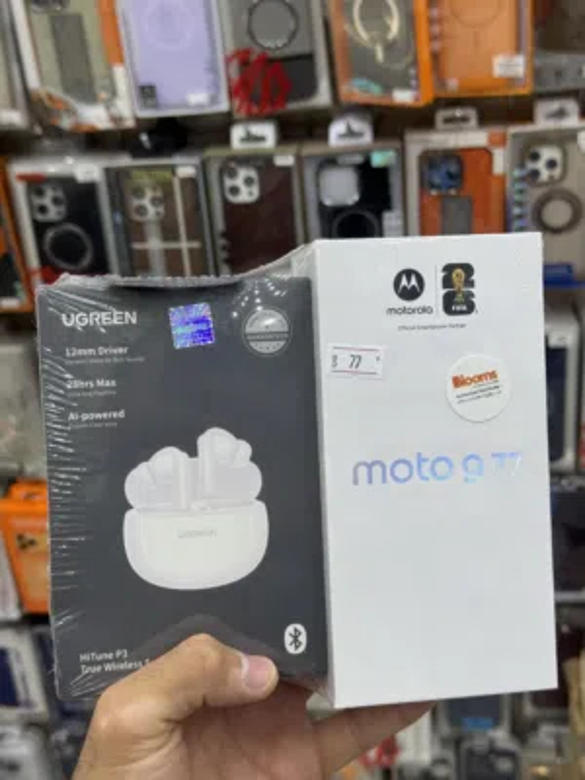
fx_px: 1082
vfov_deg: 39.7
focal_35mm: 48
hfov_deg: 30.3
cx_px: 292
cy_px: 390
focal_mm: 6.76
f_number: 1.78
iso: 64
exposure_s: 1/876
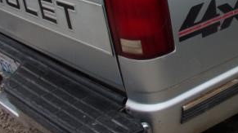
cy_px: -11
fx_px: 454
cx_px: 233
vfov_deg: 16.3
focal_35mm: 72
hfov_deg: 27.8
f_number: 3.3
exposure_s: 1/140
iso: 80
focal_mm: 4.3
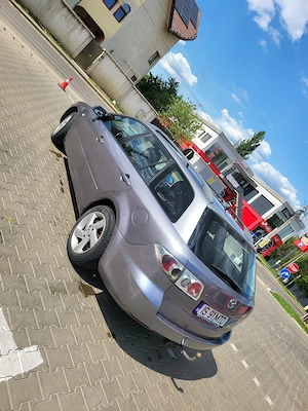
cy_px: 206
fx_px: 285
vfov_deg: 71.6
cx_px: 154
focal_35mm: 24
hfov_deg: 56.8
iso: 40
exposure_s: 1/2500
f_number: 1.8
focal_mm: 5
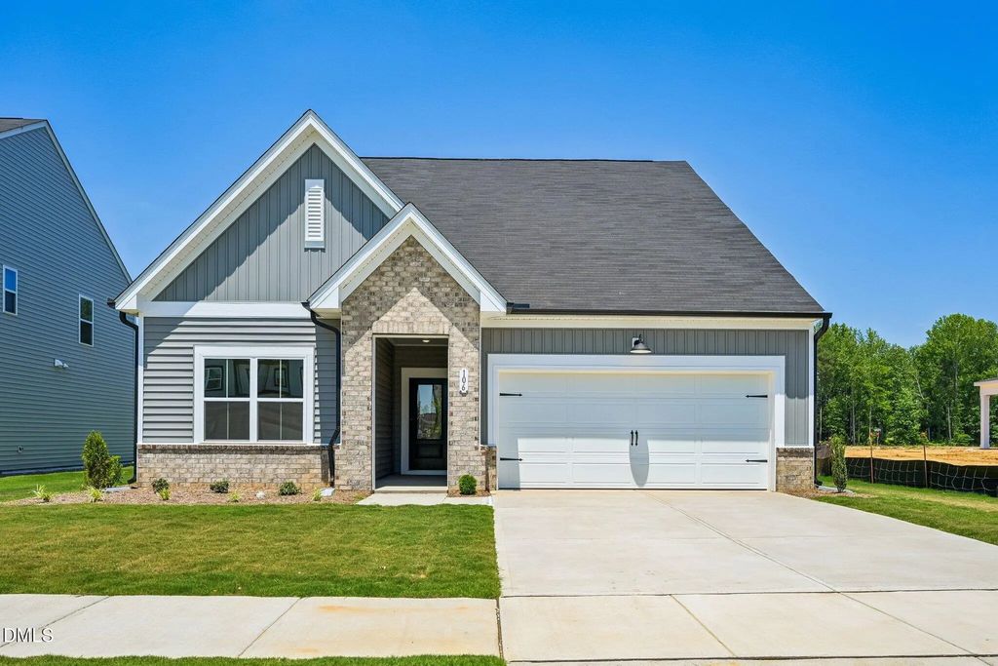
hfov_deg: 72.6
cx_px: 499
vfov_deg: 52.2
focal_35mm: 24
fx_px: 679
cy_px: 333
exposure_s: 1/500
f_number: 8
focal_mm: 24.5
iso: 100
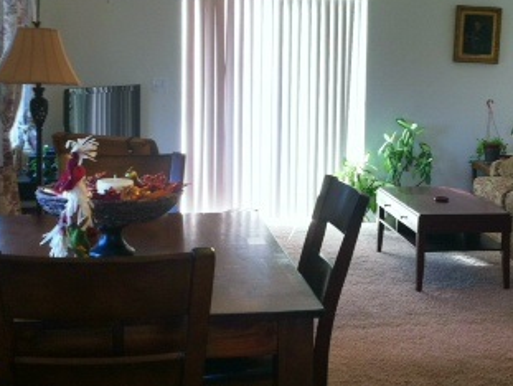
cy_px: 122
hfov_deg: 26.8
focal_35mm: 72
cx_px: 358
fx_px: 1068
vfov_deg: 20.4
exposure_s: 1/30
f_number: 2.8
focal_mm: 3.85
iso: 80
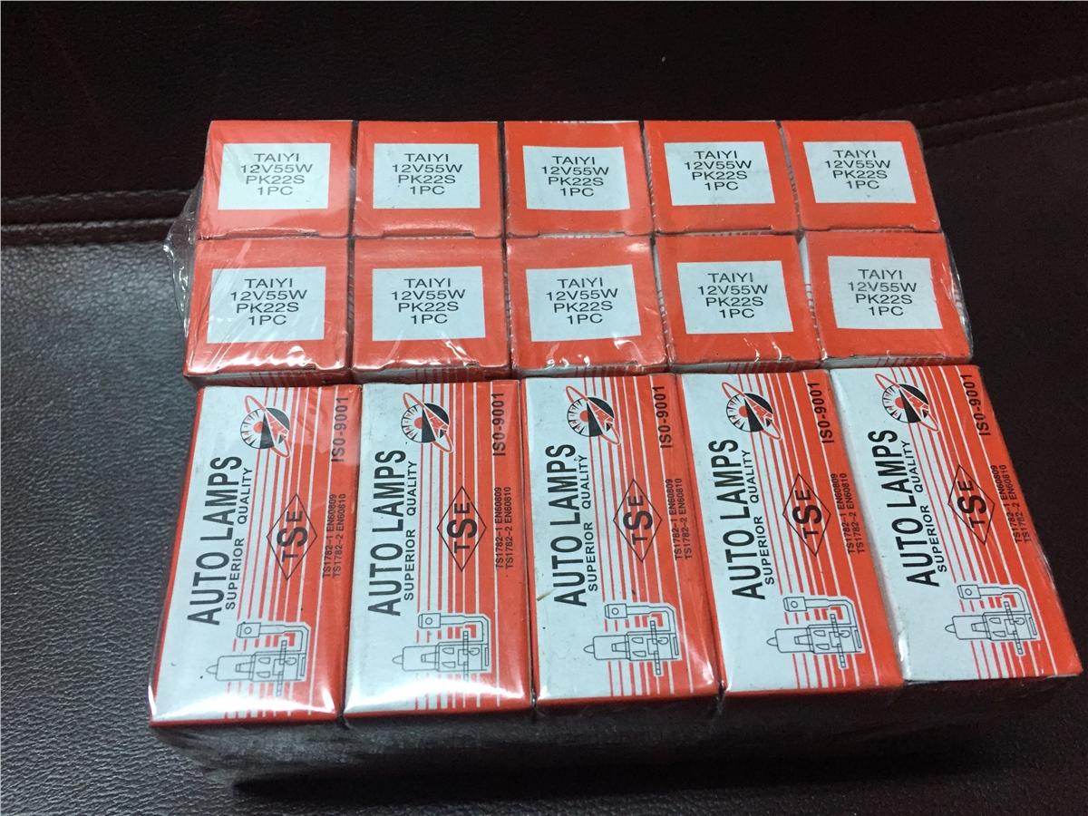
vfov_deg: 48.2
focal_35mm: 29
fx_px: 911
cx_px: 544
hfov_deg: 61.7
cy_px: 408
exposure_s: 1/33
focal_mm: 4.15
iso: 200
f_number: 2.2
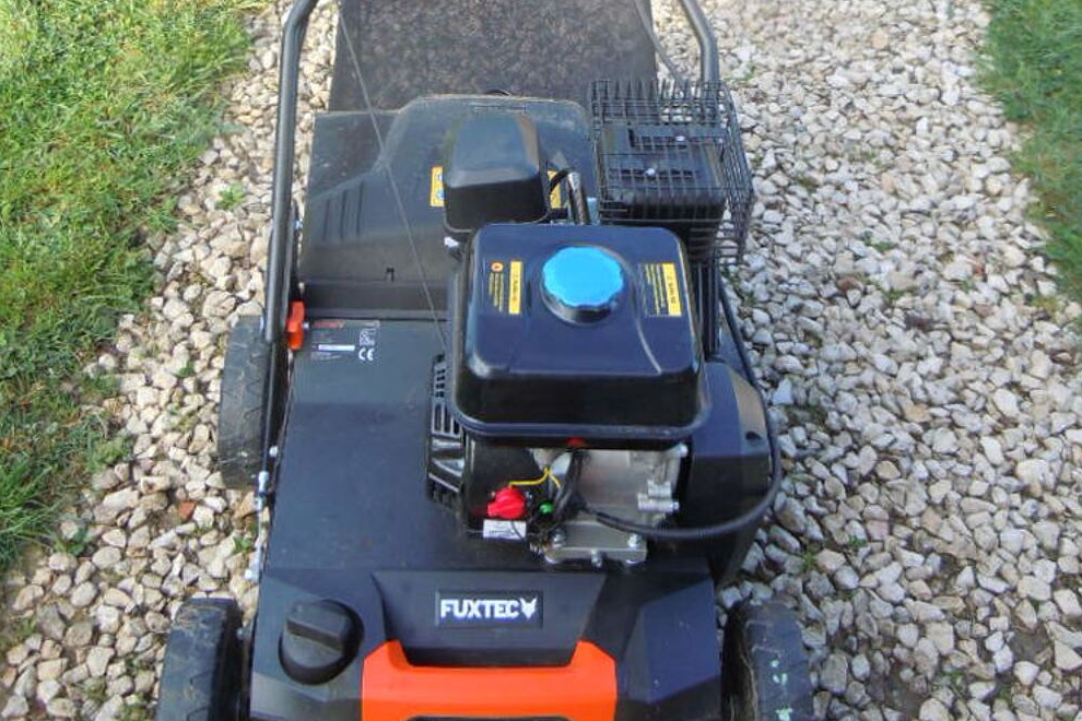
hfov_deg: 46.4
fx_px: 1262
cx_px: 543
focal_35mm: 42
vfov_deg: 30.7
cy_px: 91
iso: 125
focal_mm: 5.4
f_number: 3.5
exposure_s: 1/125
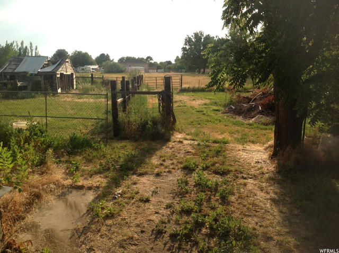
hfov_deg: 52.7
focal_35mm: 35
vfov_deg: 40.6
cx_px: 170
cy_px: 126
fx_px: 342
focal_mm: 4.28
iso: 50
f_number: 2.4
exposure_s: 1/944
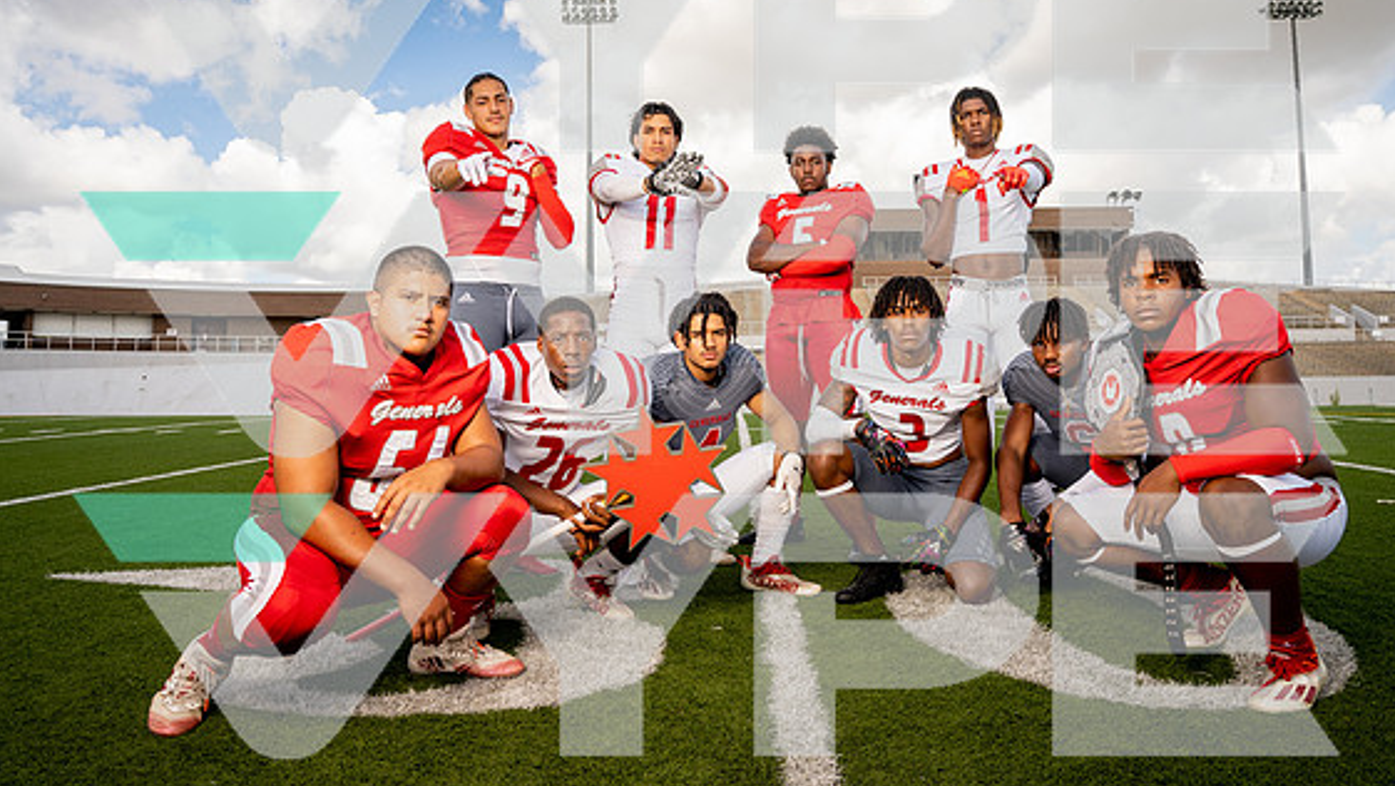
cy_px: 325
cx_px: 714
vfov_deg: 44.3
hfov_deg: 71.9
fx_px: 962
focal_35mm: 26
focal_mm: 24
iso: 125
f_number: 8
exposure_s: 1/250
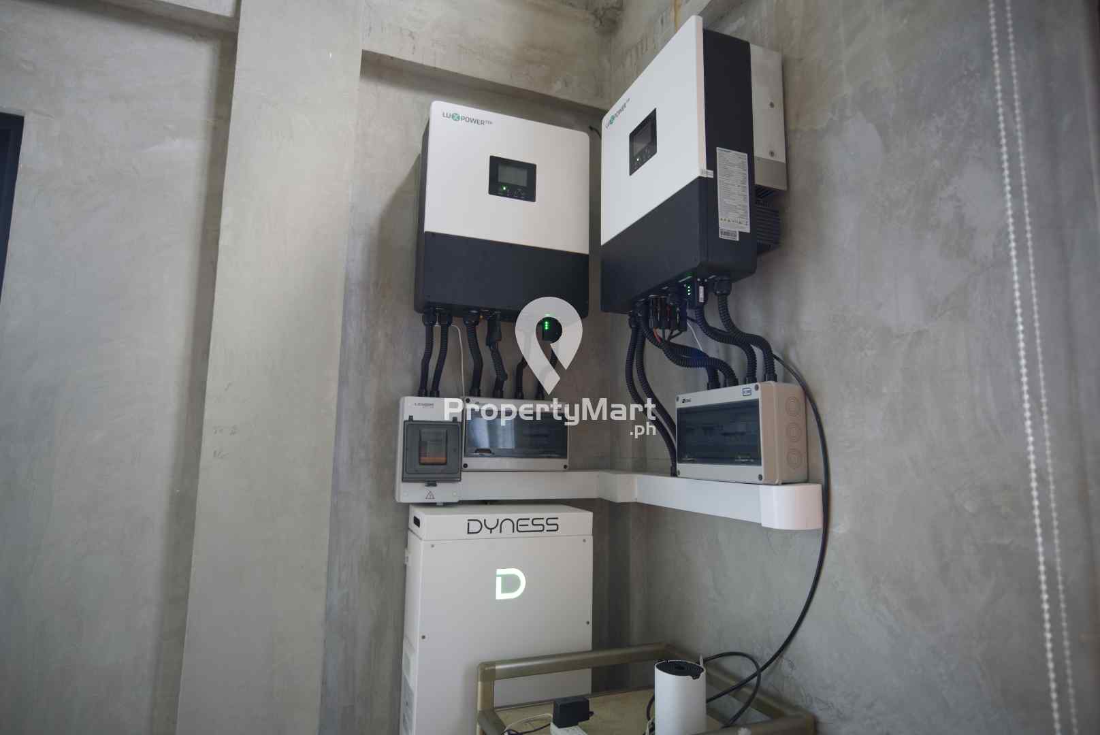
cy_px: 368
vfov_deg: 63.3
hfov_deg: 85.4
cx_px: 550
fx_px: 596
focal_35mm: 20
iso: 250
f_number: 1.4
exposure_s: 1/100
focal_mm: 13
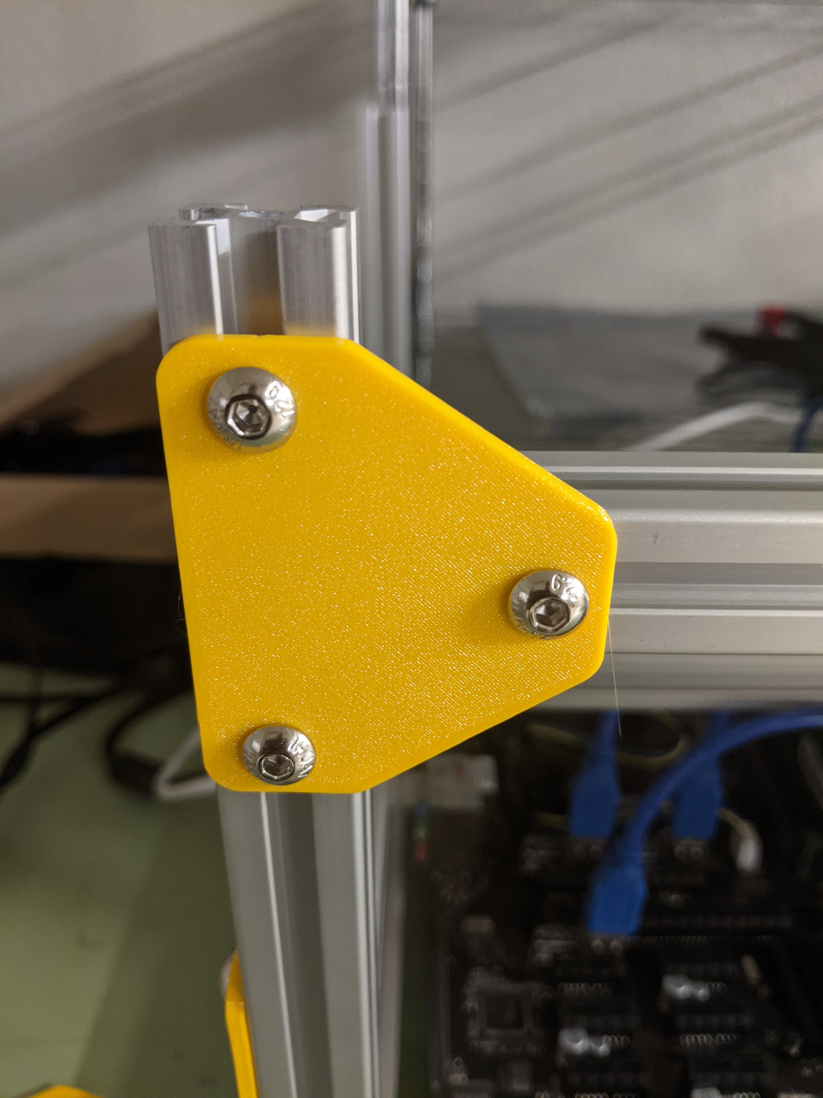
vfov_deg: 65.3
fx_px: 856
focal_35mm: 27
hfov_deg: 51.4
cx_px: 412
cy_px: 549
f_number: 1.8
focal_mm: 4.44
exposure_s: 1/40.1
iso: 452
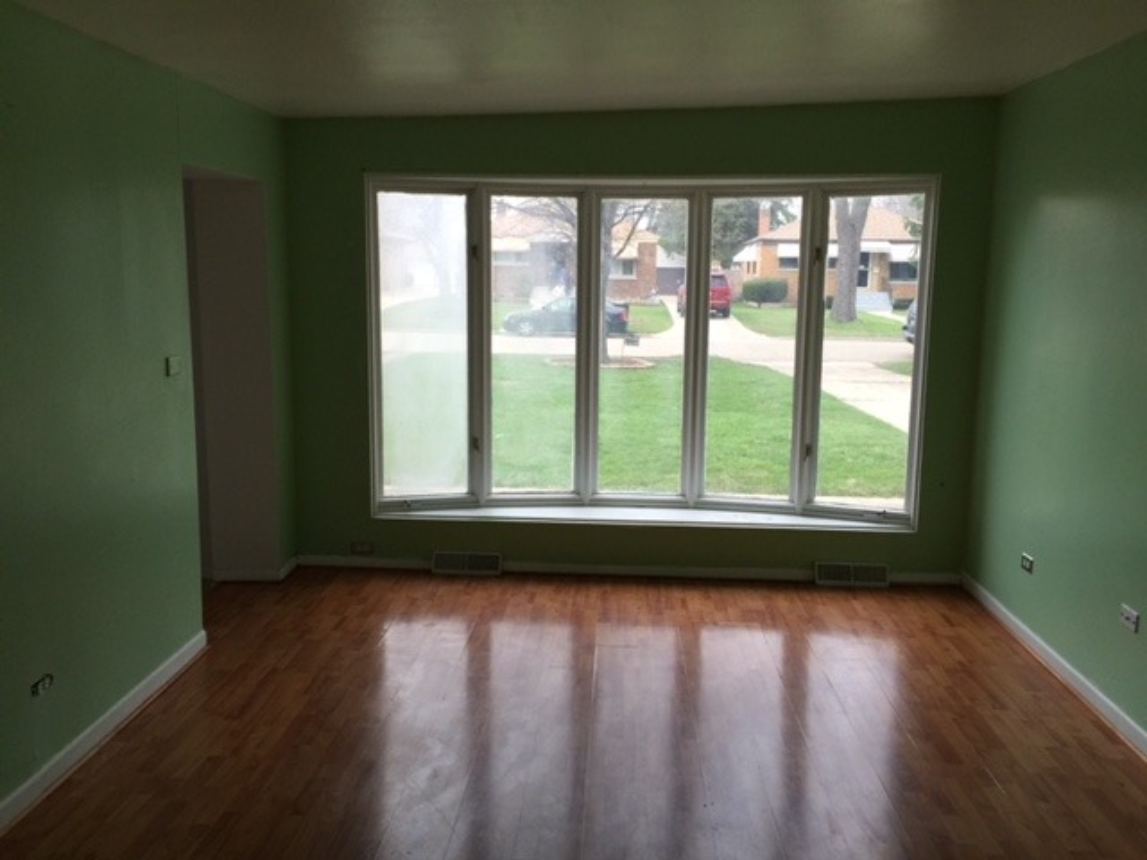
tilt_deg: -8.7
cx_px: 574
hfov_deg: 61.7
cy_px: 430
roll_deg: +0.2
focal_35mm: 29
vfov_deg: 48.2
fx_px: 961
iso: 32
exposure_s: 1/40
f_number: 2.2
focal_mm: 4.15
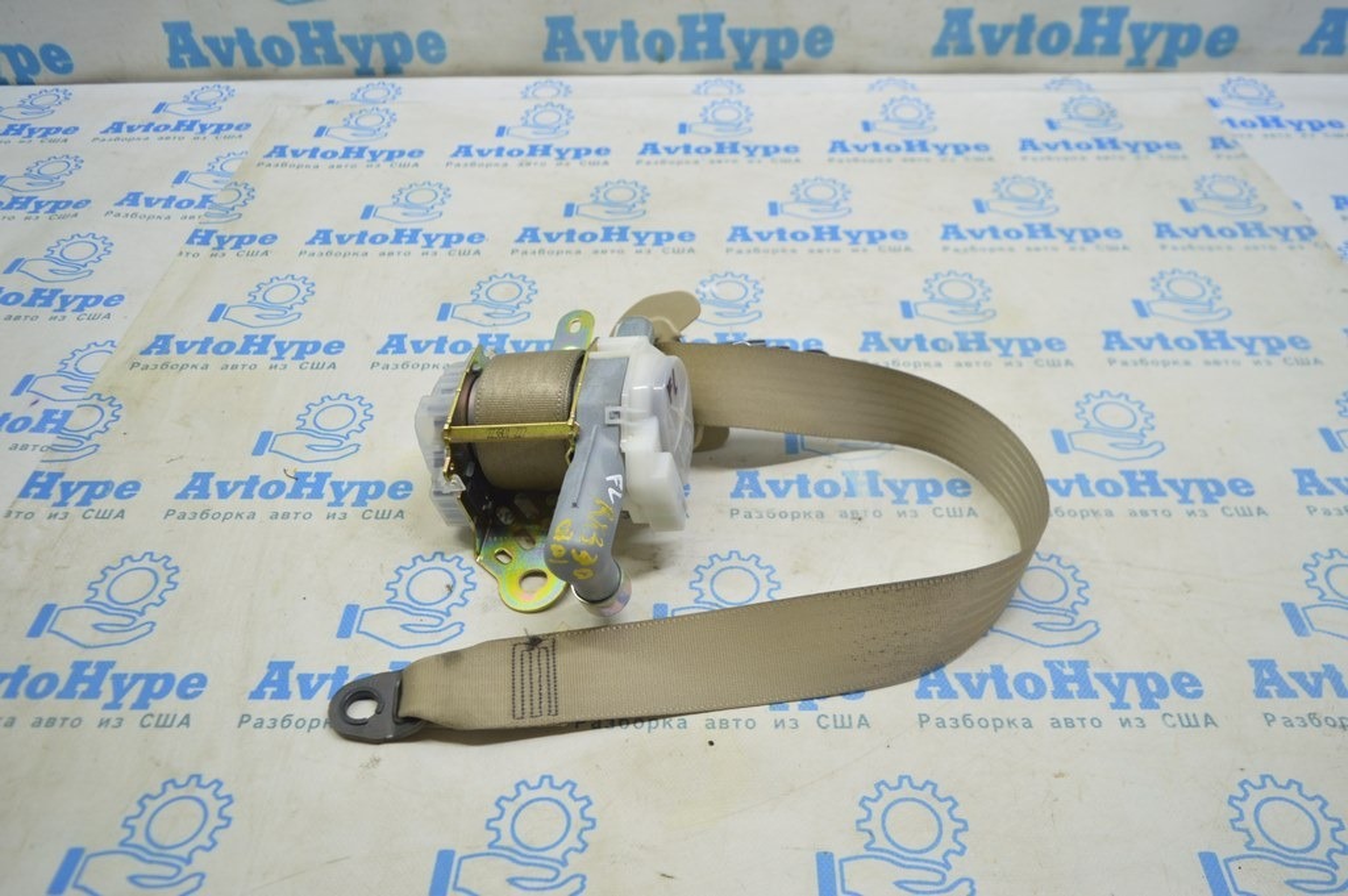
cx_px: 674
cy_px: 448
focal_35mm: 27
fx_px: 1010
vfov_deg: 47.9
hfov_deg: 67.4
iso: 400
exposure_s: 1/50
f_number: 3.5
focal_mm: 18
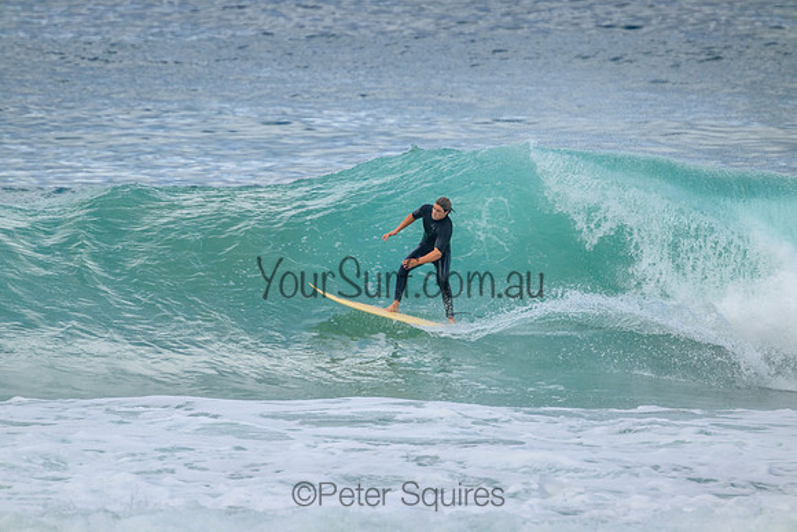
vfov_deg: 1.7
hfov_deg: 2.6
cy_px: 266
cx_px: 398
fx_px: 17714
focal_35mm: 800
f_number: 11
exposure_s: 1/2000
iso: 1250
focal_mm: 800
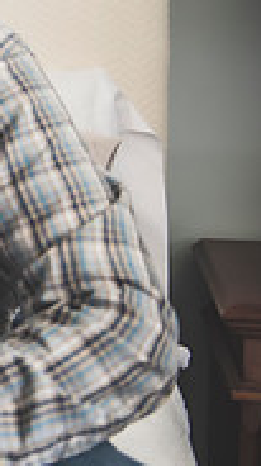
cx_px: -469
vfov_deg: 17.9
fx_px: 1470
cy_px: 105
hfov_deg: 8.7
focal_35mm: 119
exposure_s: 1/125
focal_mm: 36
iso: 500
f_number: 2.8
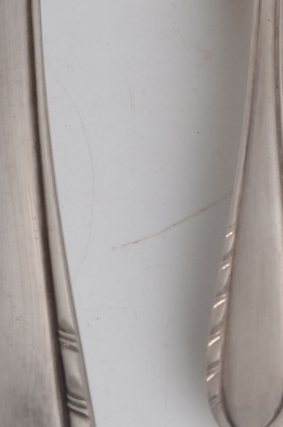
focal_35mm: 267
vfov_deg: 7.7
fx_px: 3161
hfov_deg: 5.1
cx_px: 489
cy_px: -18
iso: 100
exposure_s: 1/125
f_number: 14
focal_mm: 50
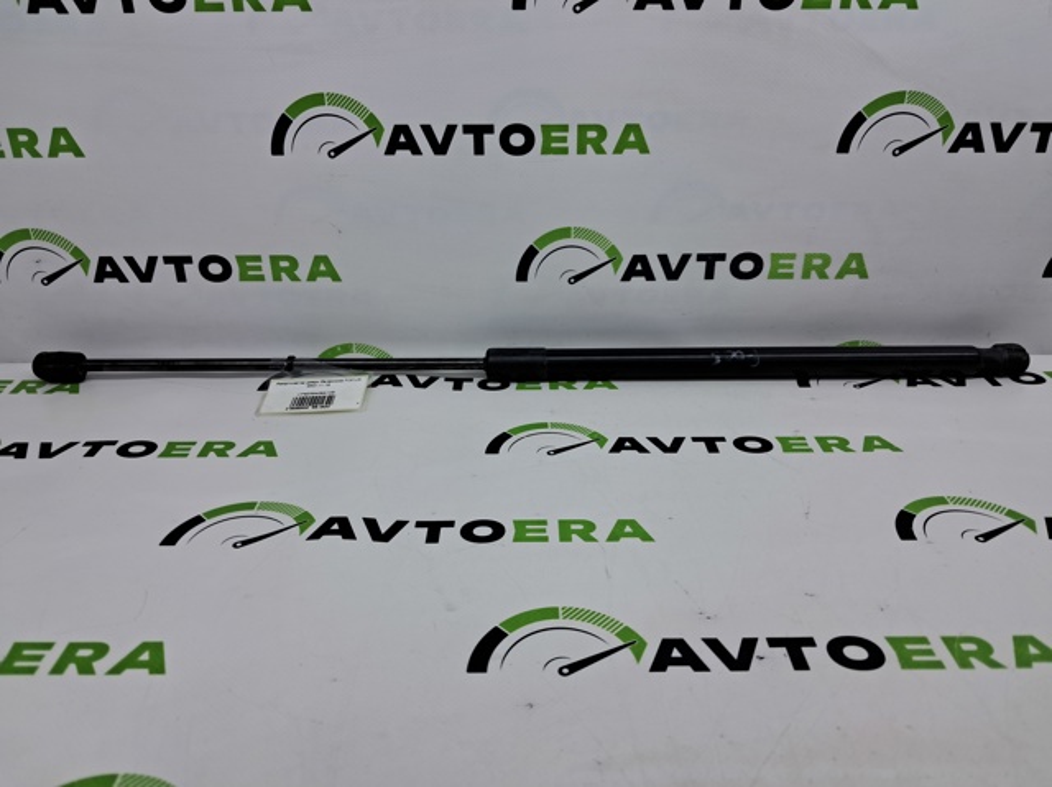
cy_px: 394
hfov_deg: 65.4
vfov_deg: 51.3
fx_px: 820
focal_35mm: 27
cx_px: 526
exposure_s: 1/100
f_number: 1.8
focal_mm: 4
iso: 50
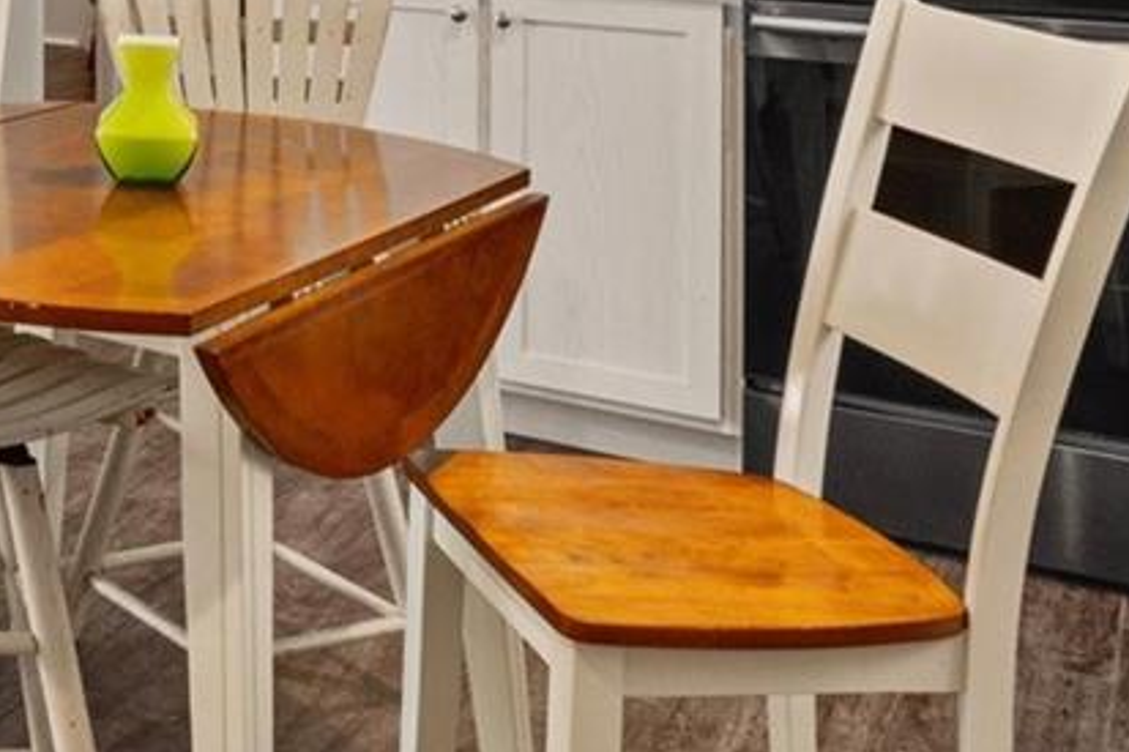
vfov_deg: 19.5
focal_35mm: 64
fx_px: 2004
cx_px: -293
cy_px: -232
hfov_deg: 27.0
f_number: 8
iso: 400
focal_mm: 11
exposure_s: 1/4
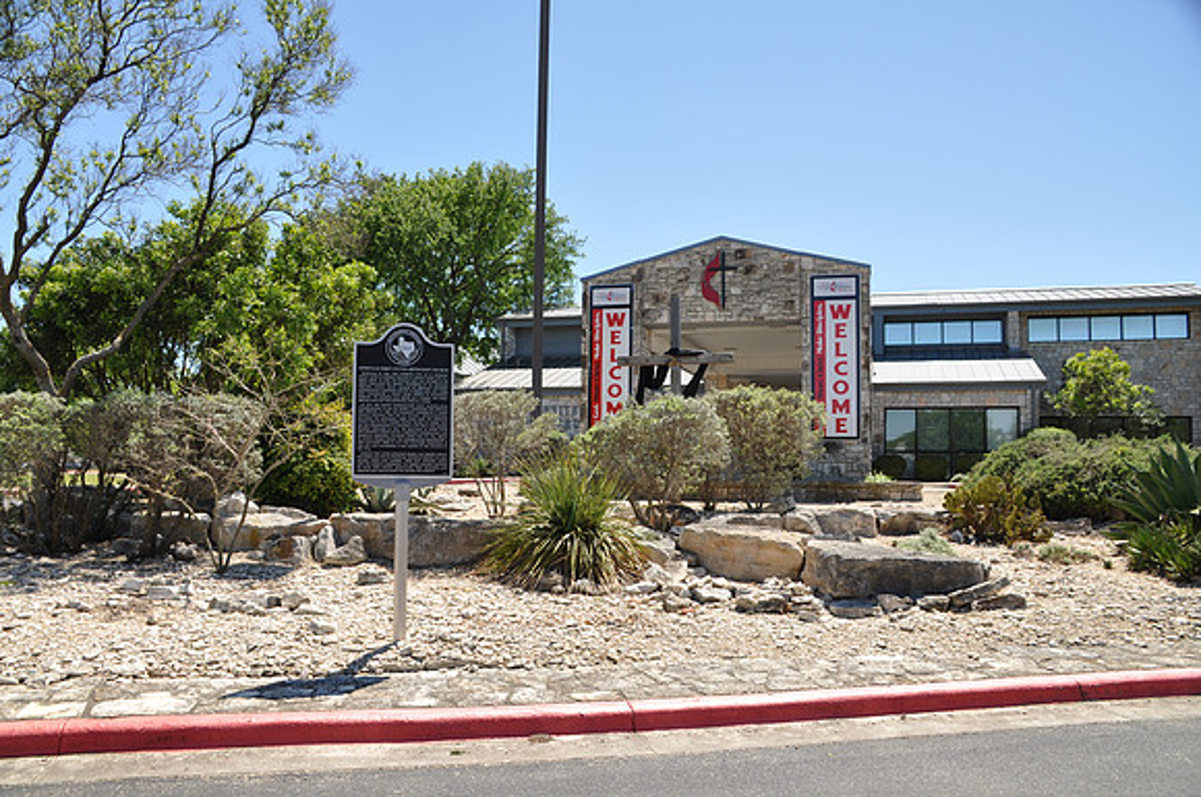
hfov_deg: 67.5
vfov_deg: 47.8
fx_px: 899
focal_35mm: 27
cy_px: 398
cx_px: 600
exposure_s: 1/200
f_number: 7.1
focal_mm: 18
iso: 200
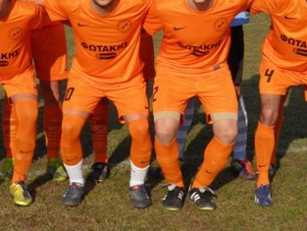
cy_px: 11
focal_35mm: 116
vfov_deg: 12.7
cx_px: 71
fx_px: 1029
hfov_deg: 16.9
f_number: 5.8
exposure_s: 1/400
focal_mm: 10
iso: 50
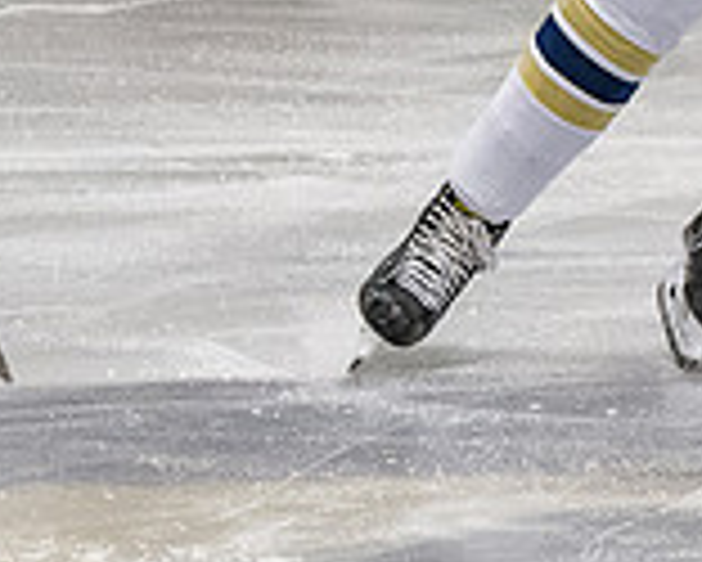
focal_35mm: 757
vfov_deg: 2.0
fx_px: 15738
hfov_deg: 2.5
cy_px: -210
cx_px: 1192
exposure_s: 1/800
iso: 2500
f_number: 3.5
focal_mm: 125
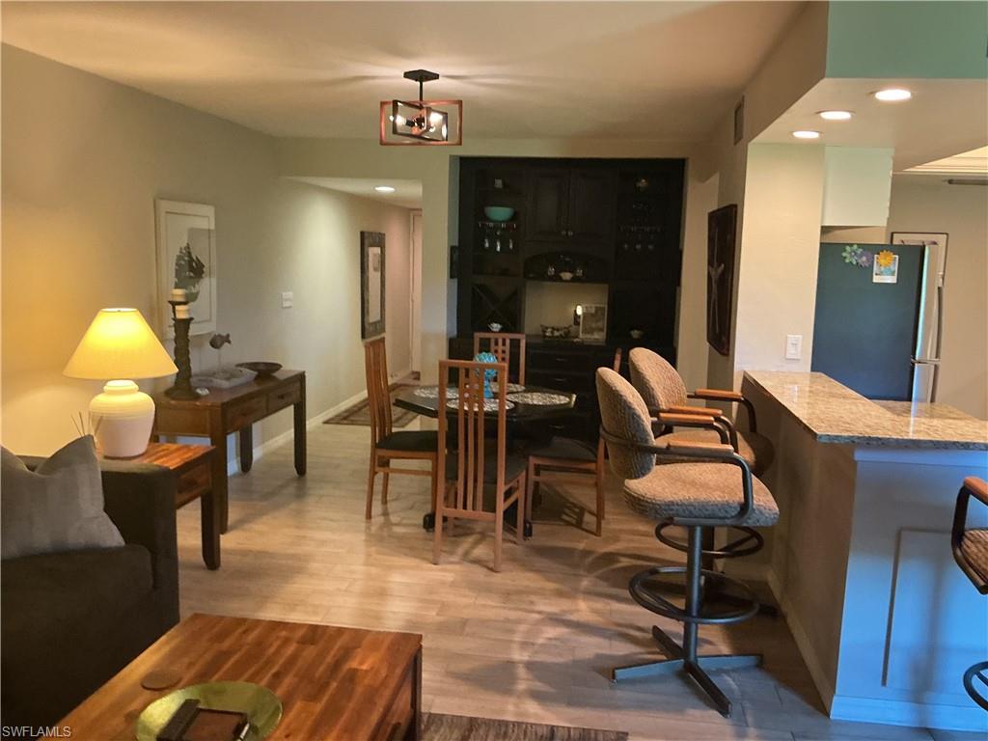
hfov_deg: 61.7
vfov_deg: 48.2
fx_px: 828
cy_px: 370
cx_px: 494
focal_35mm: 29
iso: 250
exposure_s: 1/60
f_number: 1.8
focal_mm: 3
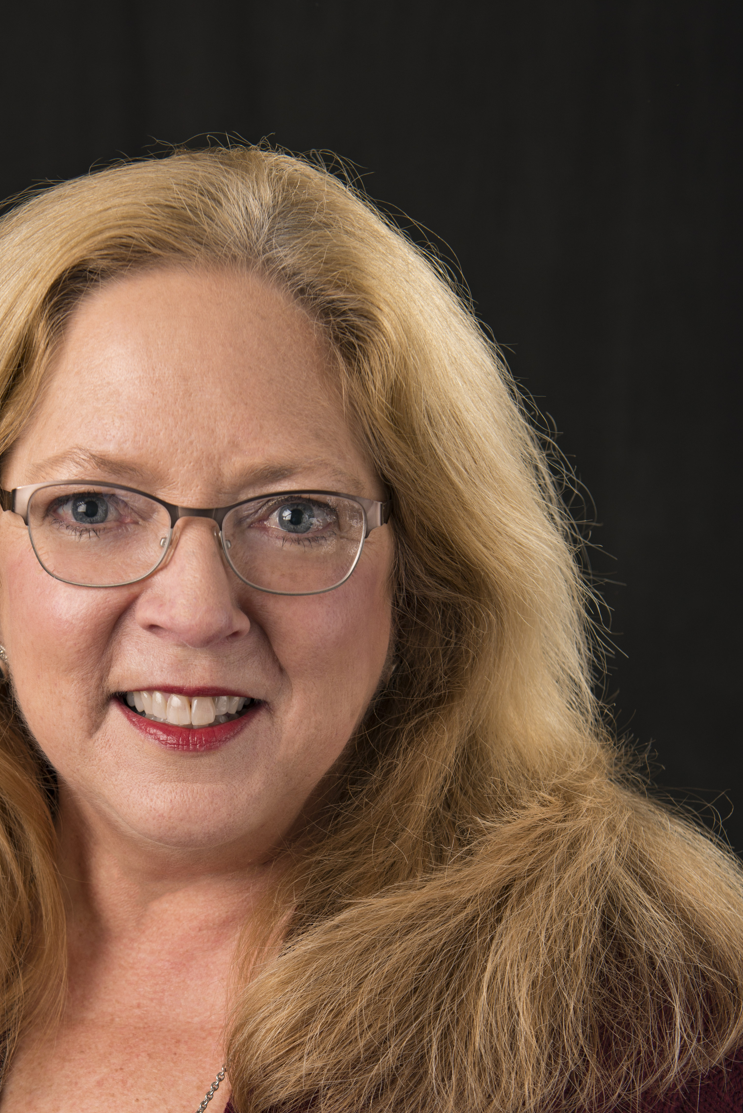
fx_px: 2506
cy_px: 871
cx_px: 181
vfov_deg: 24.7
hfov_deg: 16.8
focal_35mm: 81
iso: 100
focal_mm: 50
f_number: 5.6
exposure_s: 1/125
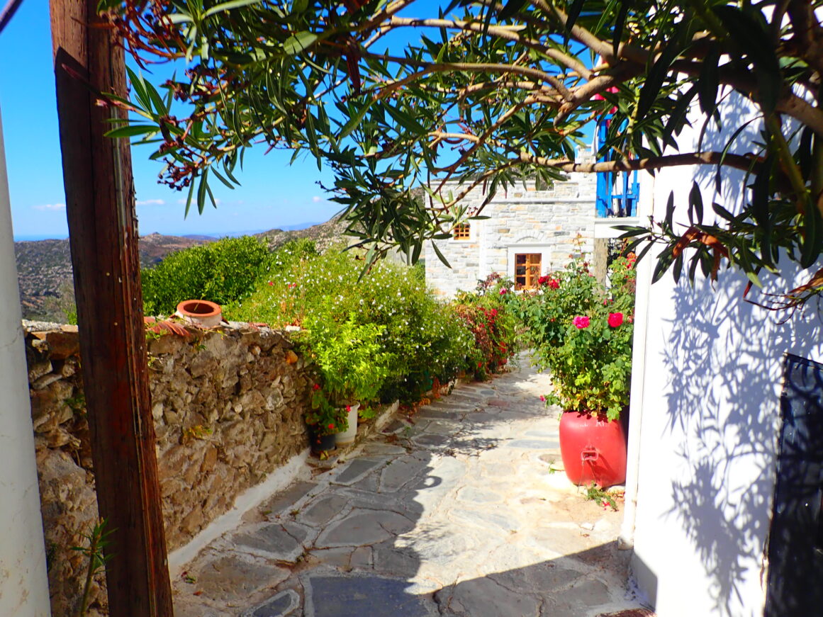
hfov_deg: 69.4
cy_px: 308
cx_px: 412
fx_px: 594
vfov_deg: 54.9
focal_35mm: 25
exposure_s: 1/200
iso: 100
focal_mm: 4.5
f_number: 8
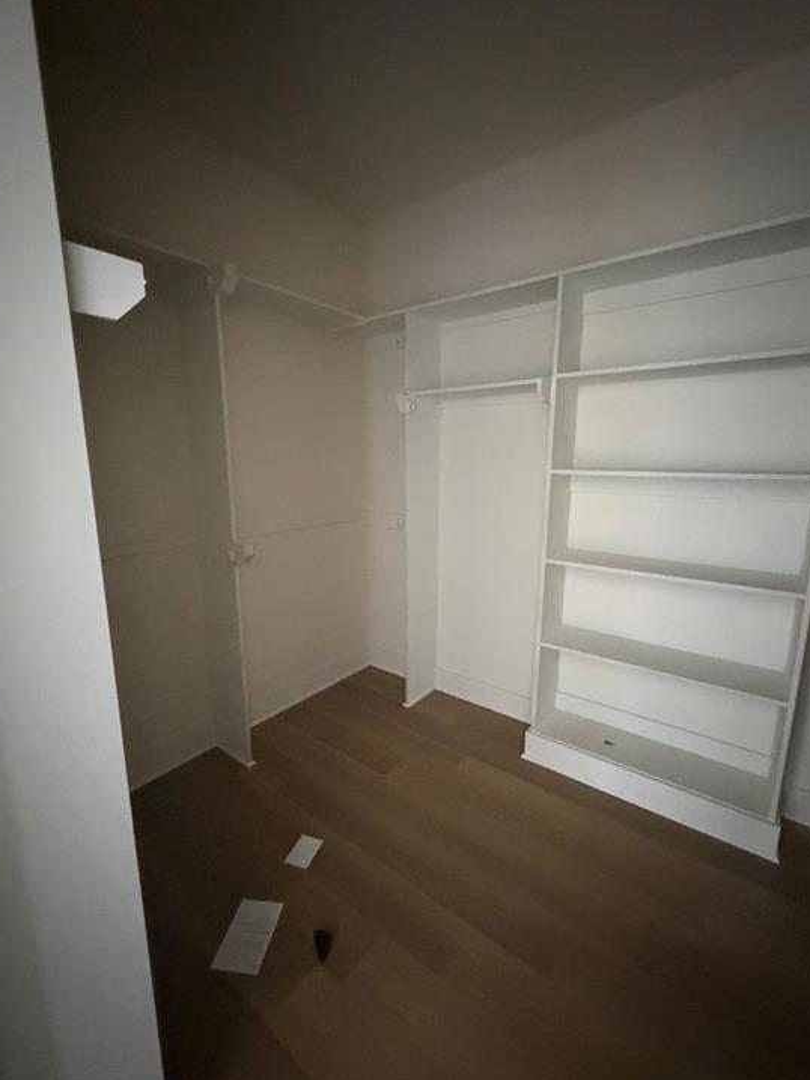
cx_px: 410
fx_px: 468
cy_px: 544
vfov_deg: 98.2
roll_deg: +0.2
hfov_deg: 81.8
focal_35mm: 15
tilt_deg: -10.3
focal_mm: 2.22
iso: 1600
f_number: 2.2
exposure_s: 1/38
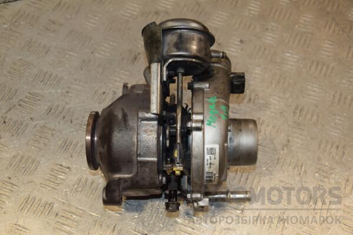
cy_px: 118
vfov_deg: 25.8
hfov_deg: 37.9
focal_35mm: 52
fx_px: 515
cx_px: 176
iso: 800
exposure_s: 1/200
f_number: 5
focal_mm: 35
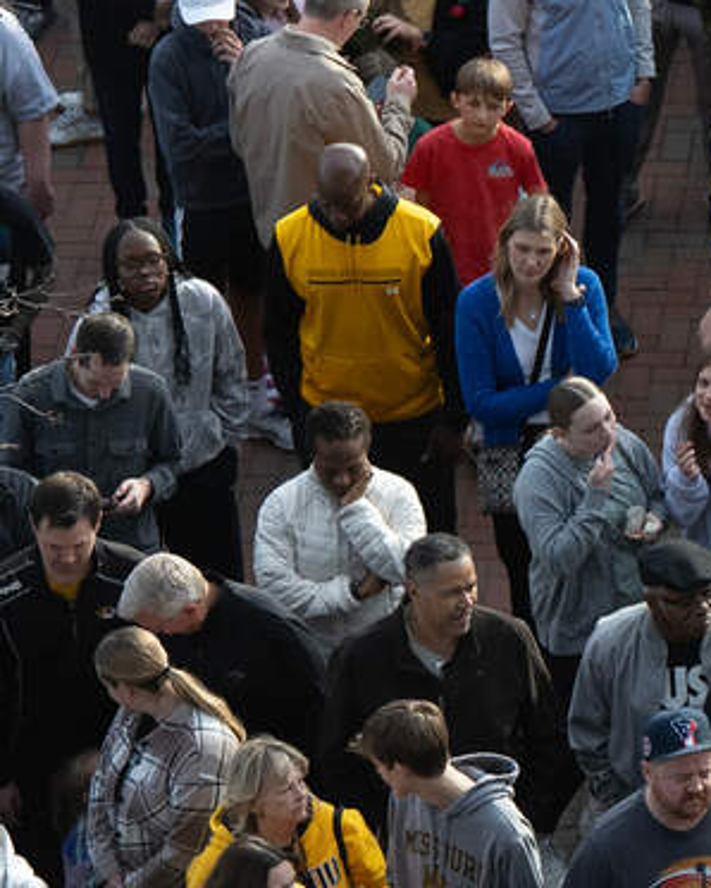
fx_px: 7963
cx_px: 1298
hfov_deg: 5.0
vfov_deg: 6.4
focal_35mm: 303
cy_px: 394
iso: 160
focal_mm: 100
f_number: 4.5
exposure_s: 1/320
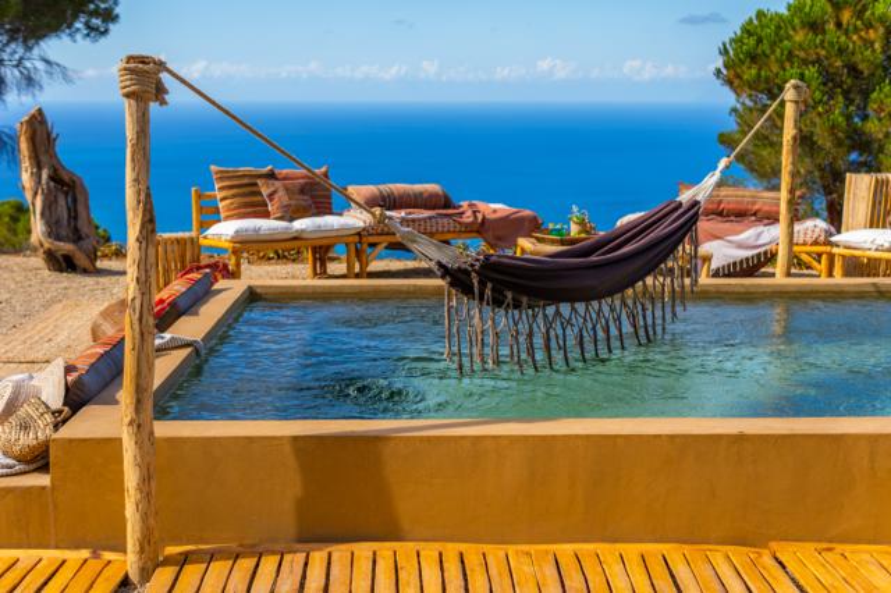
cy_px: 296
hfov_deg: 42.9
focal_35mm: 46
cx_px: 446
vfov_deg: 29.3
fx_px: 1135
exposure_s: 1/640
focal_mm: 30
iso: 100
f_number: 2.8
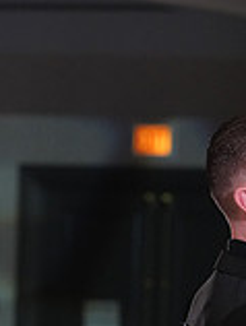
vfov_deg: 3.7
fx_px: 4961
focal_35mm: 525
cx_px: 348
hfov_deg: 2.8
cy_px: 565
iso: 3200
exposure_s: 1/250
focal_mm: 149
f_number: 5.6
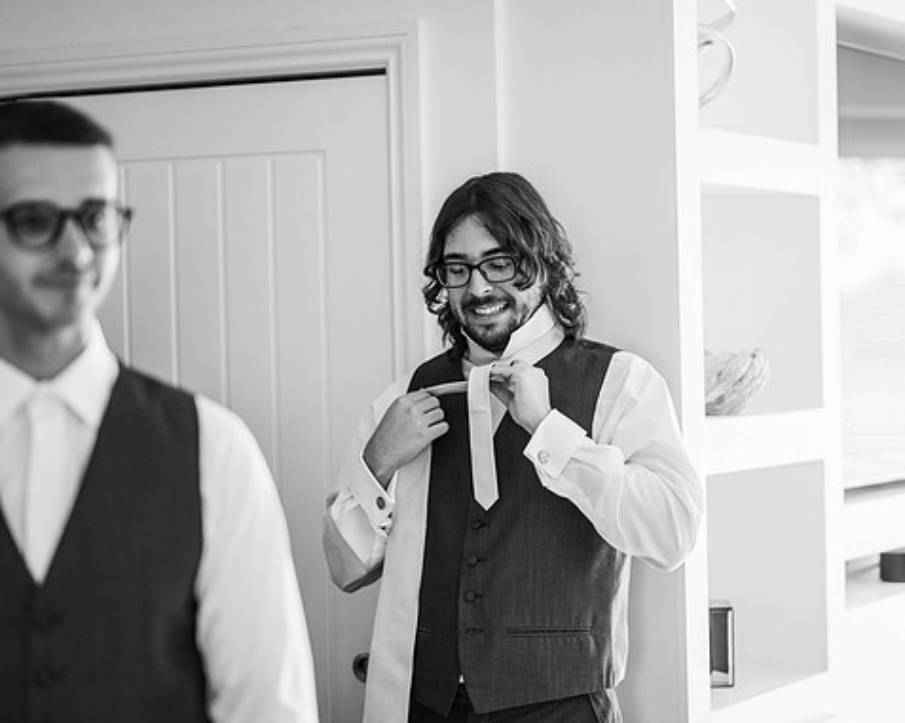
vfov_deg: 15.8
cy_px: 361
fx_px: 2597
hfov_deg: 19.8
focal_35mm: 97
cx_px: 524
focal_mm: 85
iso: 180
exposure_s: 1/200
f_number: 1.8
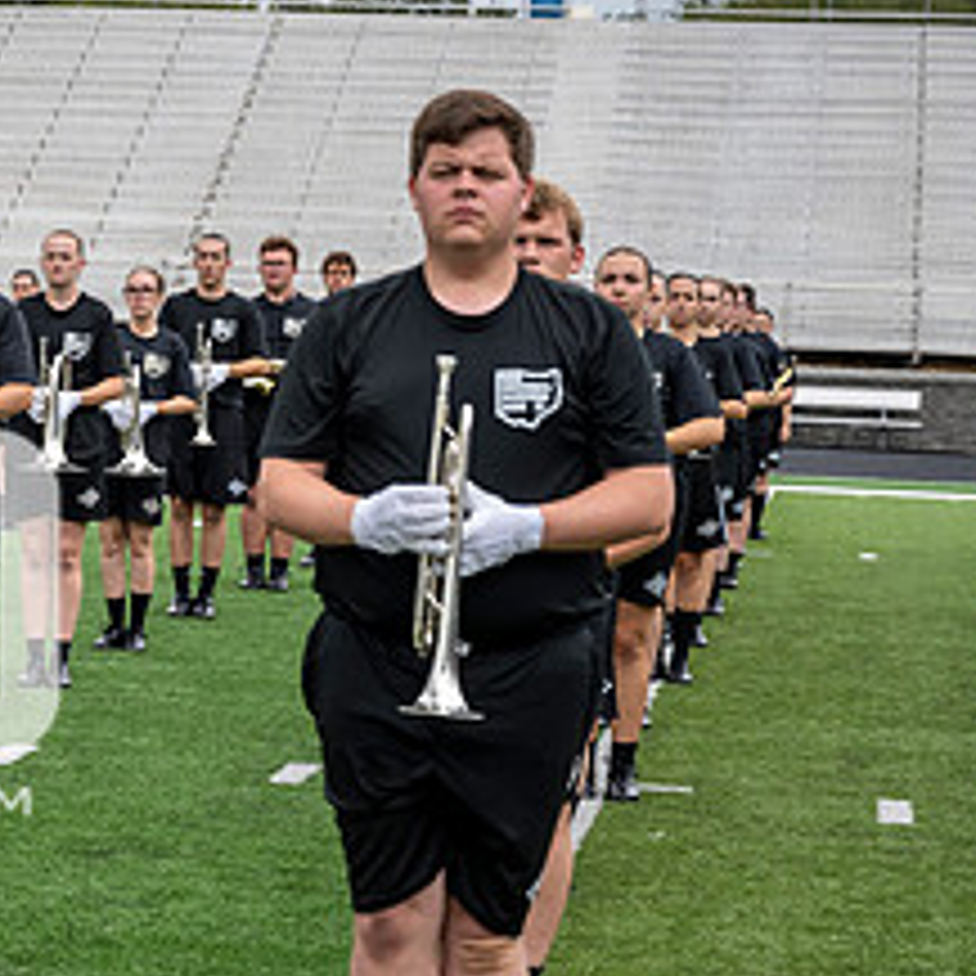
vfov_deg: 13.7
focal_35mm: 127
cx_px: -279
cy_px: 641
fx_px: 4051
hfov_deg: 13.3
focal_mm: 56
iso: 250
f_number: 4
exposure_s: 1/800
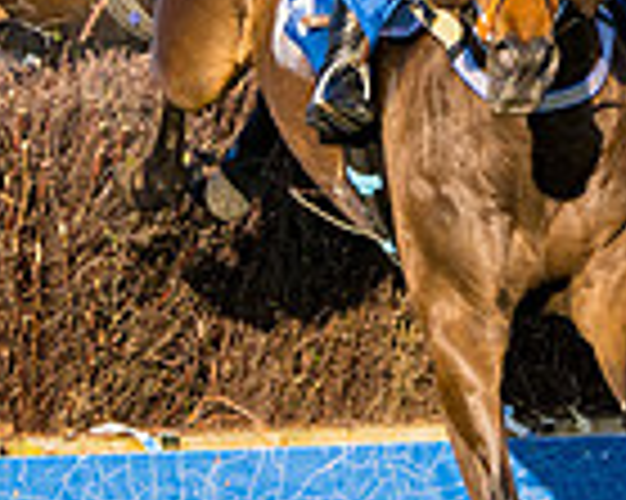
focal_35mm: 465
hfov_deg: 4.1
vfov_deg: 3.3
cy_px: 155
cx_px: 1456
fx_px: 8609
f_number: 4
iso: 400
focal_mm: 70
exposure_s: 1/2500
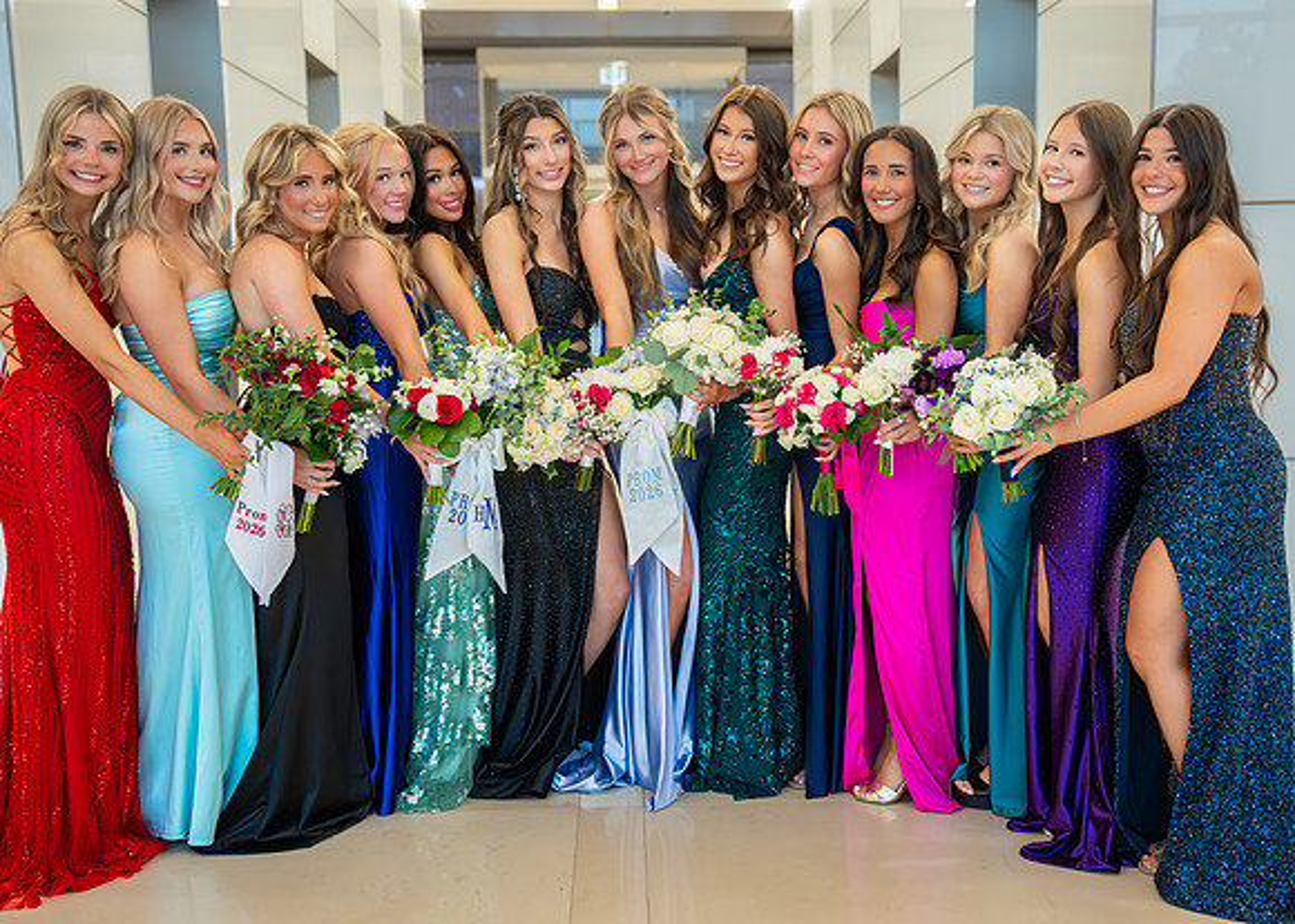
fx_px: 1703
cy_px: 461
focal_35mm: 46
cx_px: 706
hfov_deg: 41.6
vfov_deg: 30.4
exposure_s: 1/400
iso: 2000
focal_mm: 42.8
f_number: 2.8
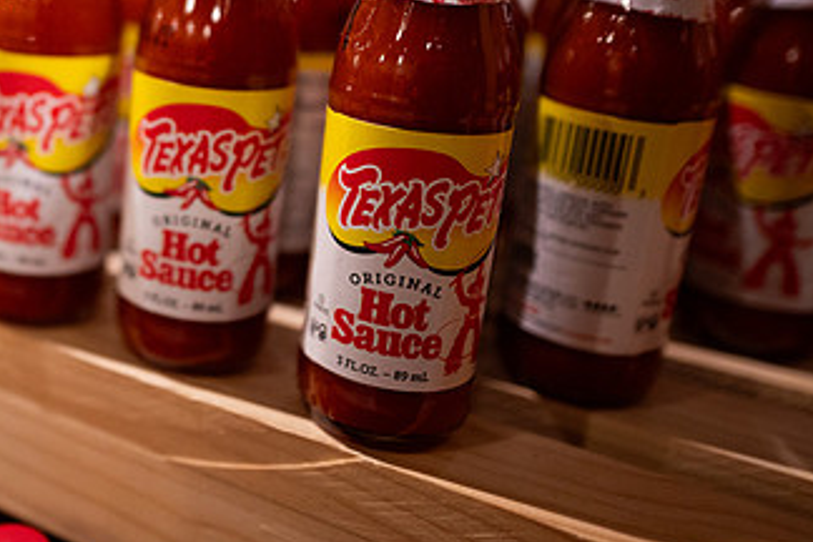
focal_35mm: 43
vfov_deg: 30.7
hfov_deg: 42.9
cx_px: 141
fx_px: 971
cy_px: 137
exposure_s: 1/200
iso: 1250
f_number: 1.8
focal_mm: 24
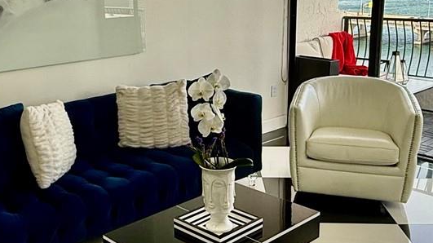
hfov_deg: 44.4
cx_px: 173
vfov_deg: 25.9
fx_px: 528
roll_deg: +1.2
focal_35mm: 46
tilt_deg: -11.5
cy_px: 92
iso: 64
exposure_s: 1/122
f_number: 2.2
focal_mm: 2.22
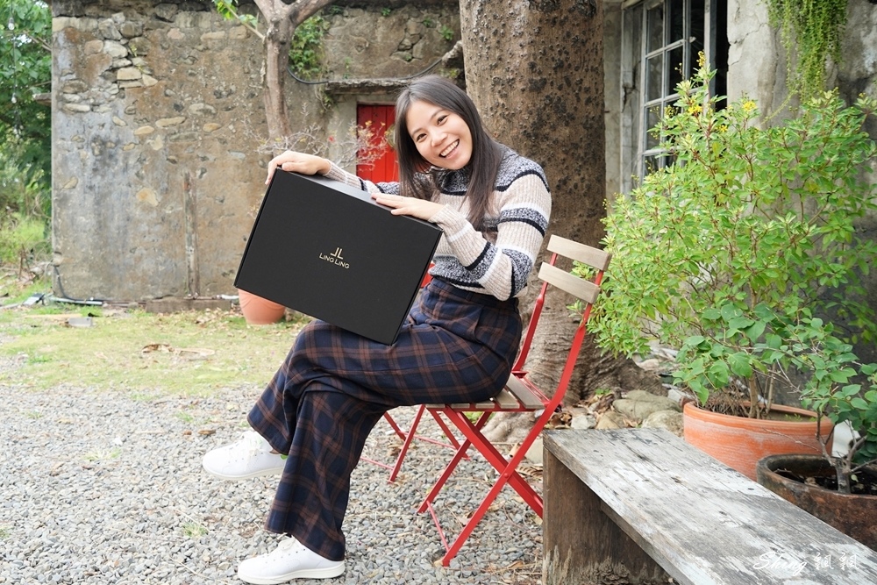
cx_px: 438
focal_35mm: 25
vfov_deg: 51.3
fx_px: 609
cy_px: 292
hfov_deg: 71.5
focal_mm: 25
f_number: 4
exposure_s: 1/125
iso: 100
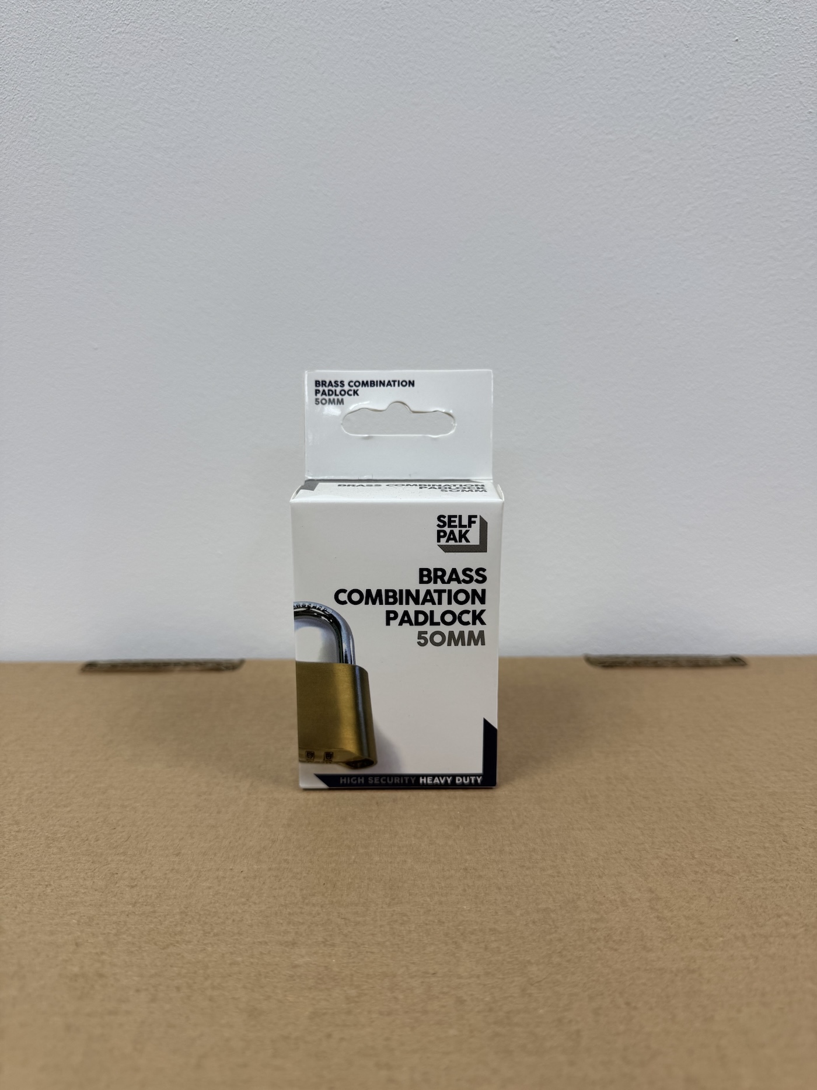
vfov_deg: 71.6
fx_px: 755
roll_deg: +0.0
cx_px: 408
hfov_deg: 56.8
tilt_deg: -15.2
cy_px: 545
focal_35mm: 24
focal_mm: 6.76
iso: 64
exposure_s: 1/121
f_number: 1.78
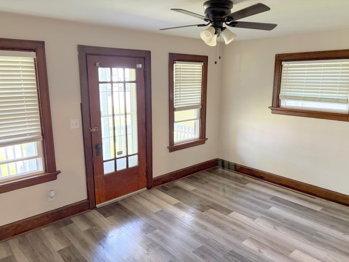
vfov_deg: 53.1
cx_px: 174
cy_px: 131
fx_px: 262
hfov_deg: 67.3
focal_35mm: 26
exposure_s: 1/60
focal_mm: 5.96
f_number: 1.6
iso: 200
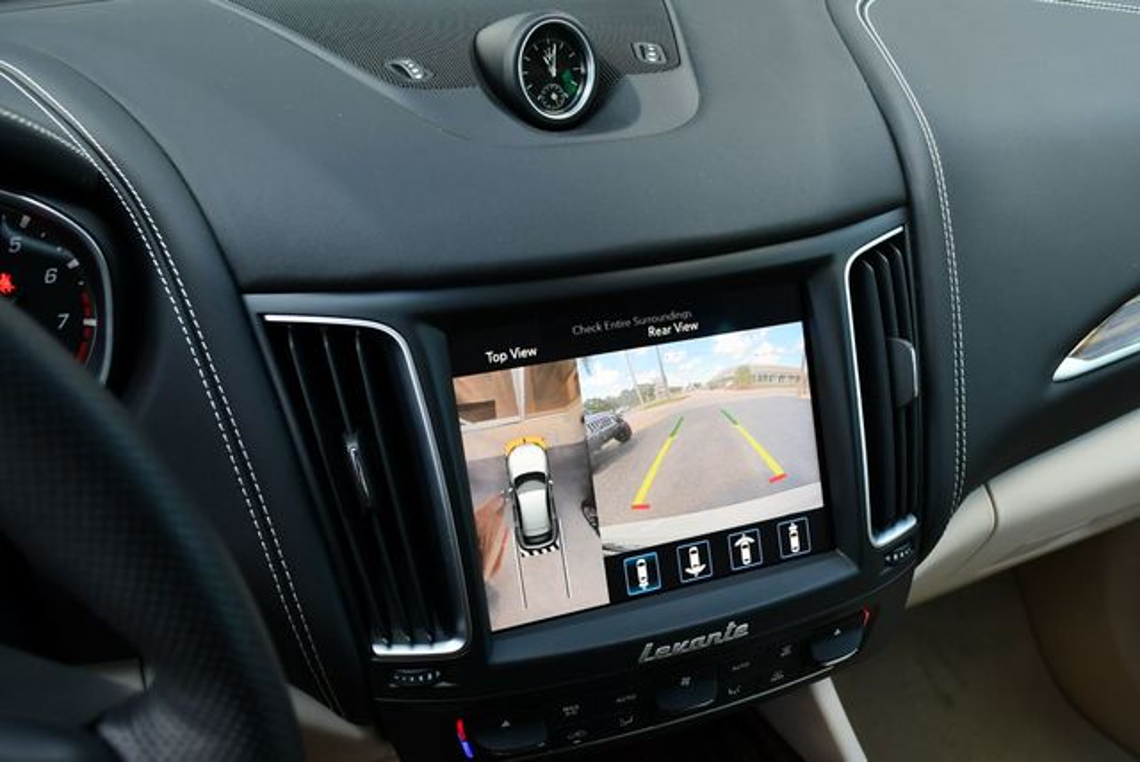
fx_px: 1141
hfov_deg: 53.1
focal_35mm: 36
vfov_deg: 36.9
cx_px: 570
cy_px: 381
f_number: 4
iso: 400
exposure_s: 1/250
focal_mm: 18
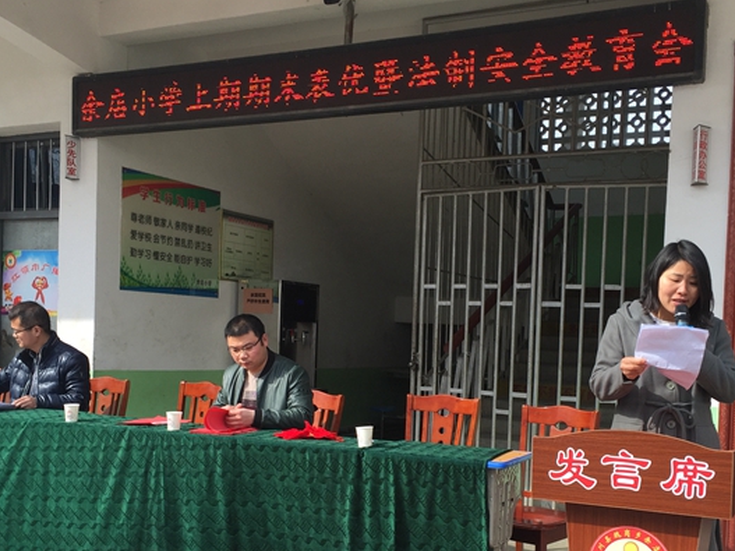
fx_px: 934
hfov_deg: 42.9
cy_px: 375
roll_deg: -2.6
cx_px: 382
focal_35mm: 44
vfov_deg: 32.5
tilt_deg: -2.2
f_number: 2.2
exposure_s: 1/746
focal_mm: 4.15
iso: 32
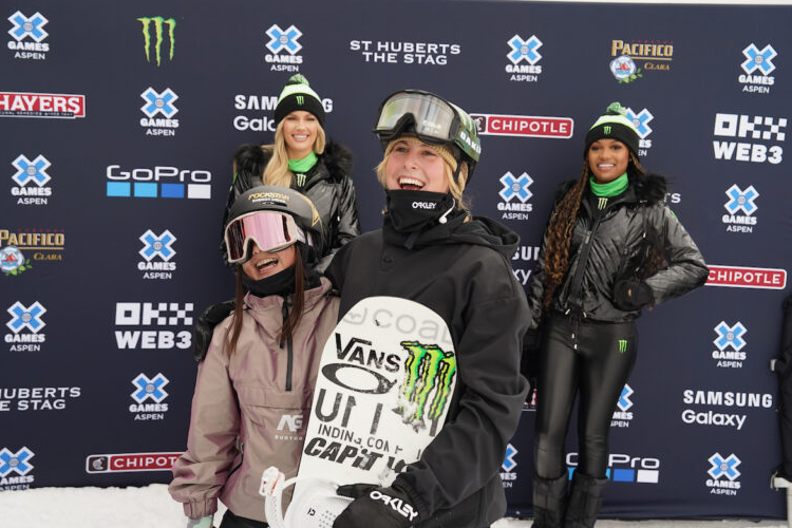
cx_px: 395
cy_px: 267
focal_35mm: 42
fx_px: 924
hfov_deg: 46.4
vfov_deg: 31.9
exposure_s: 1/640
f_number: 4
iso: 400
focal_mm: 41
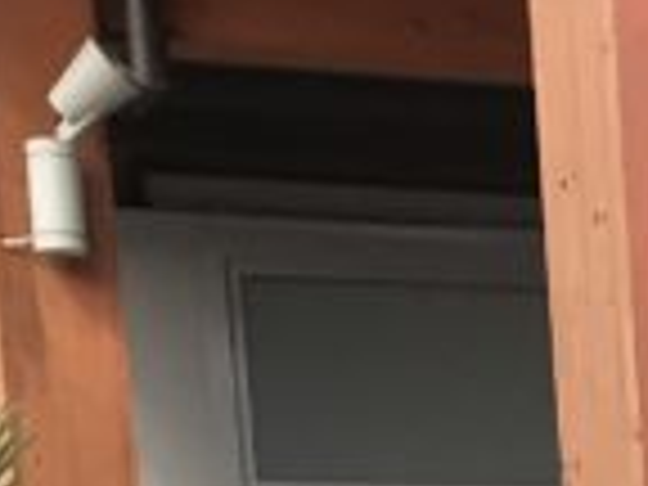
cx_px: 1341
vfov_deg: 6.5
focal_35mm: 199
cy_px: 1674
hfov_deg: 9.3
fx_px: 3725
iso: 20
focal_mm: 3.99
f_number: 1.8
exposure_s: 1/317
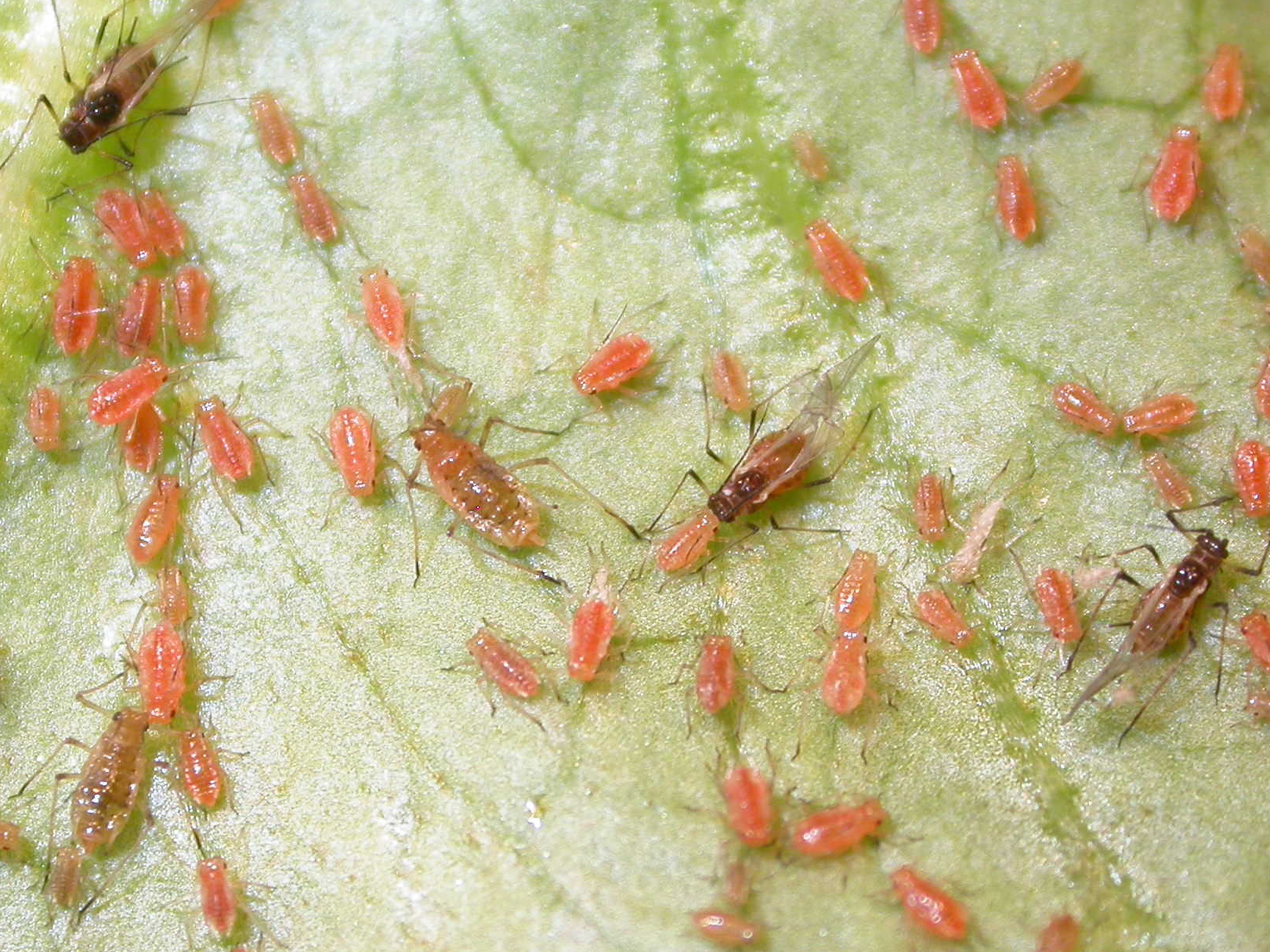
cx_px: 584
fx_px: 6531
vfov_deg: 8.3
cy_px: 564
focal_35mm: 178
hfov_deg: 11.1
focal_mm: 26.4
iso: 100
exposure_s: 1/60.3
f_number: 4.5
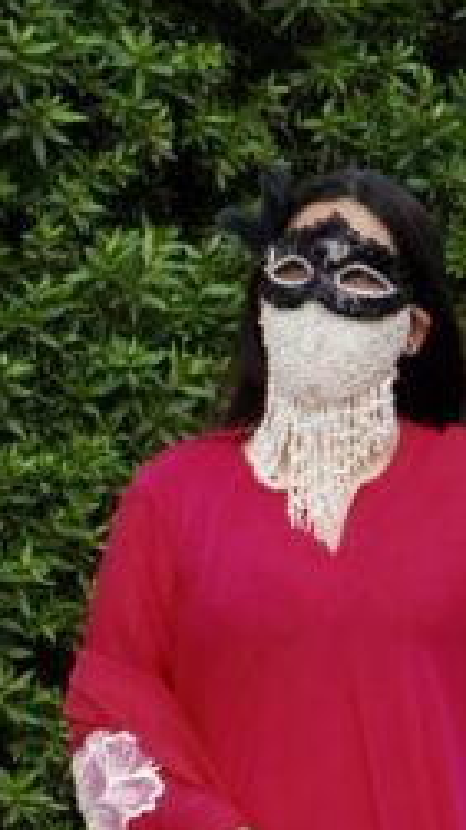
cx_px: 370
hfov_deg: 4.7
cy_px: 727
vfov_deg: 8.3
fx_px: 5686
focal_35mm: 259
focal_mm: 55
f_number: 6.3
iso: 800
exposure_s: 1/800
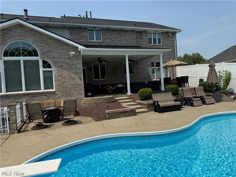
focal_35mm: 24
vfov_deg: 56.8
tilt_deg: -0.2
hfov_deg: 71.6
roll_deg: +3.6
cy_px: 88
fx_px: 164
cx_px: 118
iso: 80
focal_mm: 6.76
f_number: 1.78
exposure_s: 1/7353
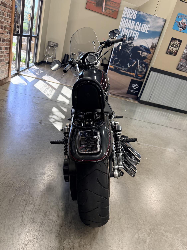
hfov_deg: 56.8
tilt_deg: -24.7
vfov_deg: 71.6
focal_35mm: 24
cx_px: 94
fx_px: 173
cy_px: 125
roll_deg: -15.7
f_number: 1.78
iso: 250
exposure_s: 1/120
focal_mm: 6.76
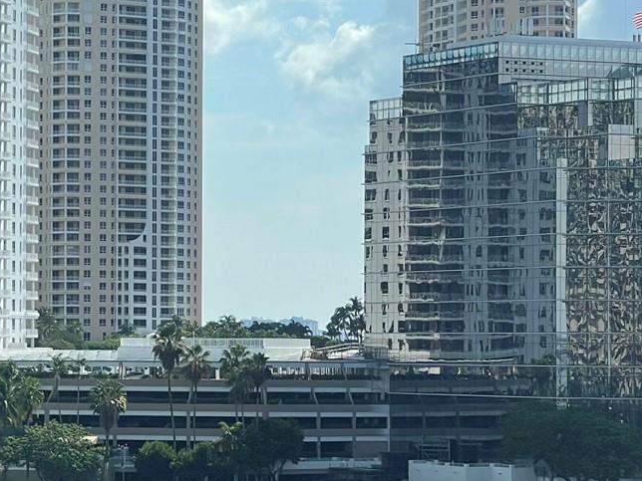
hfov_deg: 12.3
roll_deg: -0.7
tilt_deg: +0.5
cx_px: -25
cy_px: 293
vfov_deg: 9.3
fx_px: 2949
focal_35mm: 159
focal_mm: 7.5
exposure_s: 1/1085
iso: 20
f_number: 2.2
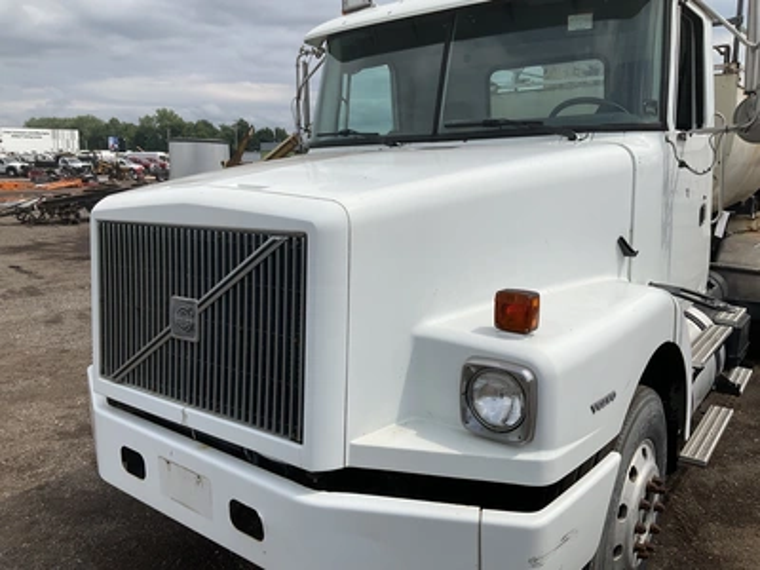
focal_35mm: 29
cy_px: 285
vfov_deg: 48.2
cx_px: 380
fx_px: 637
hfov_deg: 61.7
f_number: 1.8
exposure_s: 1/3322
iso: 25
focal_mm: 3
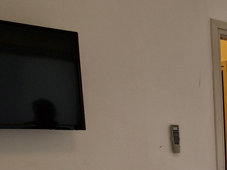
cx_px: 350
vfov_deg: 19.3
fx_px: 472
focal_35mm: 72
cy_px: 205
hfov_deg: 22.0
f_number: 1.8
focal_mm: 5.4
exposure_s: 1/100
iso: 80
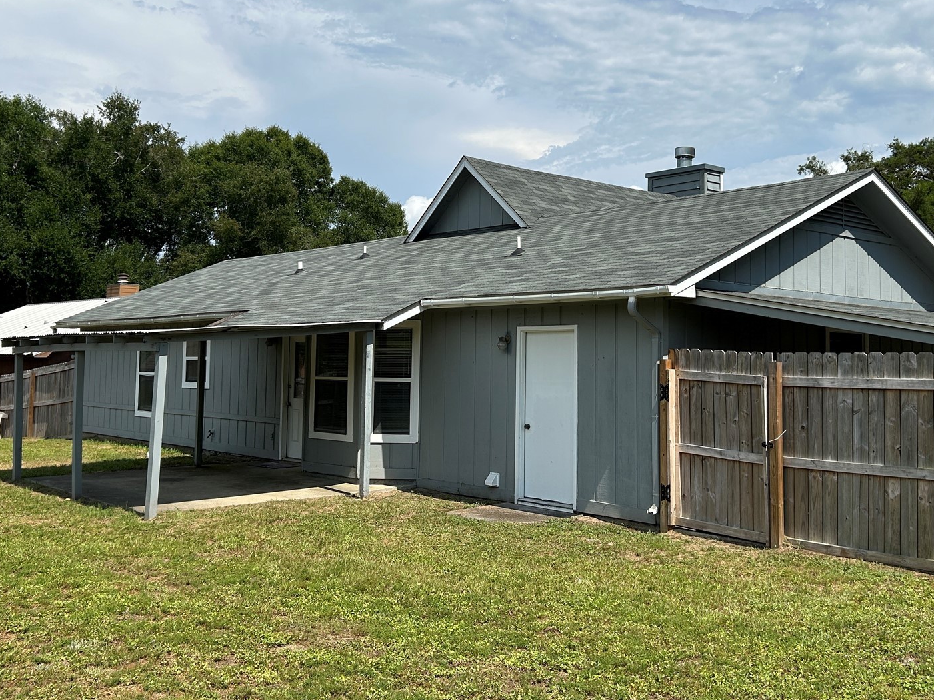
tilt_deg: +3.9
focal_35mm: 38
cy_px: 280
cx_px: 494
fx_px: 1025
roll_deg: -0.3
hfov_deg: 48.9
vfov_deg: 37.6
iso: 50
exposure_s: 1/5882
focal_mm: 5.7
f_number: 1.5
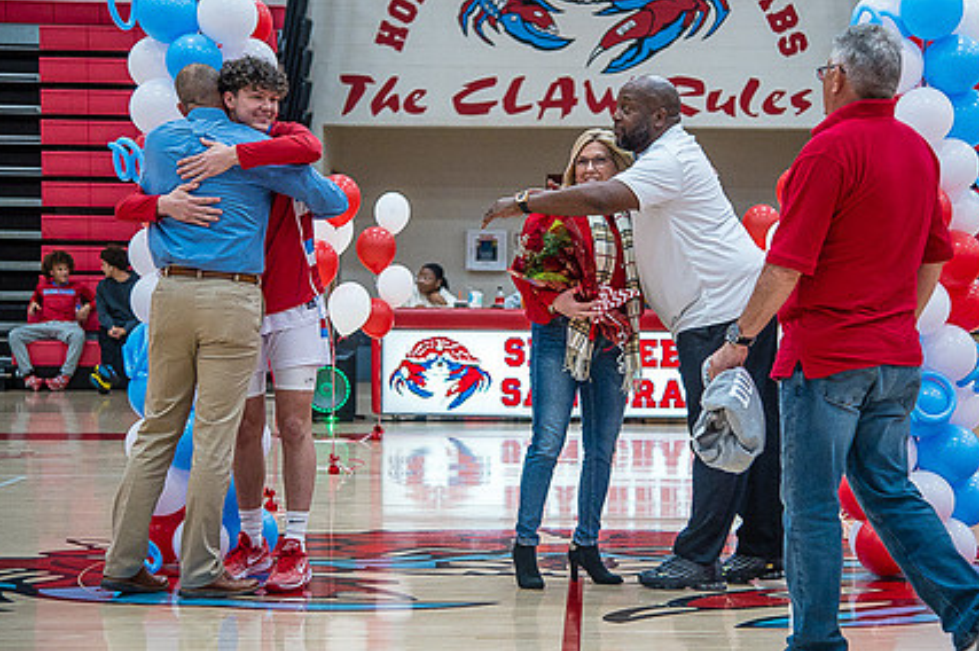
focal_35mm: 95
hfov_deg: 21.5
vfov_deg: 14.4
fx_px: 2581
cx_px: 557
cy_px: 312
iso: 2000
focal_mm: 70
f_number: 4
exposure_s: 1/320
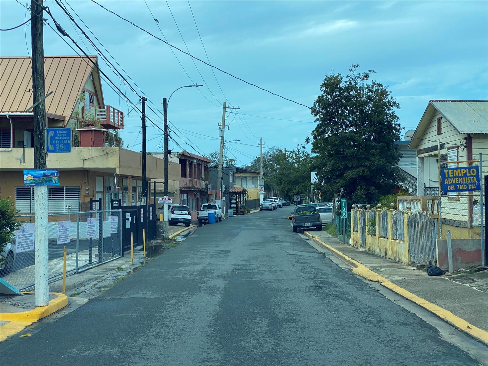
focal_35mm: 52
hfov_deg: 36.8
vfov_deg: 28.0
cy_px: 183
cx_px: 244
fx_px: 733
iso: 20
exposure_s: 1/436
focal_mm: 6
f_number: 2
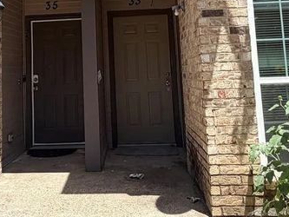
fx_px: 359
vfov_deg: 32.0
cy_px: 23
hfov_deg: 43.6
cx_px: 113
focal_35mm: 43
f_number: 2.2
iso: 32
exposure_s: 1/770
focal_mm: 2.22
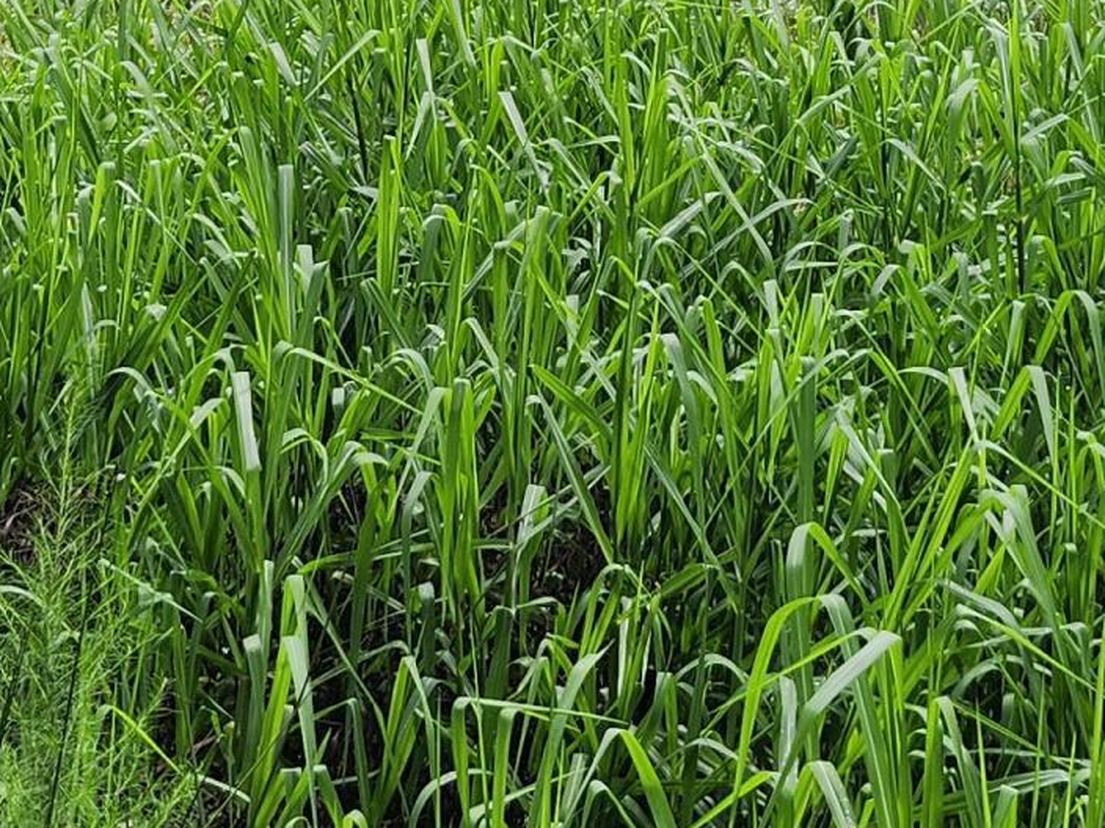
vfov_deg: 14.2
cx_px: 529
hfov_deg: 20.0
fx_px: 3128
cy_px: -390
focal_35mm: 98
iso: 25
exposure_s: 1/1410
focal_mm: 5.54
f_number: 1.8
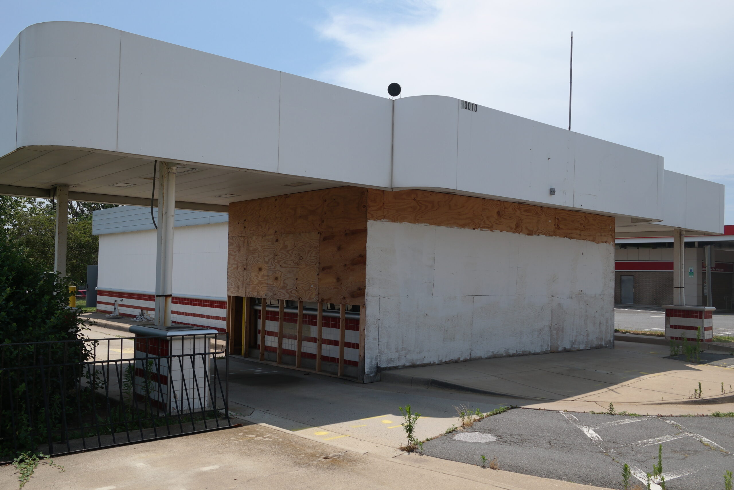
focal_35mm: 30
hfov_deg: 61.9
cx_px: 367
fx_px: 612
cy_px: 245
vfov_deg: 43.6
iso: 100
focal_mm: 20
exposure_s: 1/400
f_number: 7.1
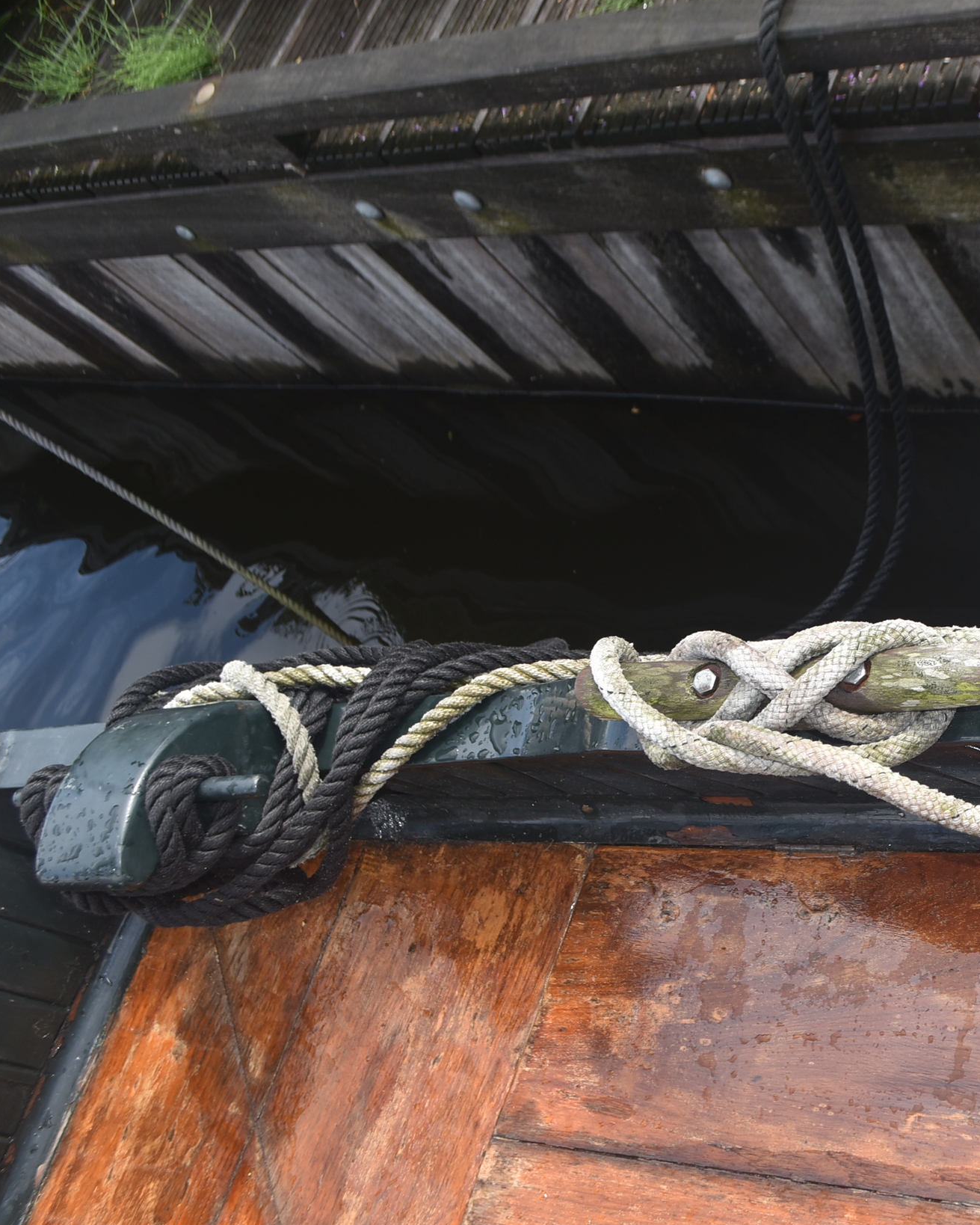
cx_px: 895
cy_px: 620
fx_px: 1559
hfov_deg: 33.0
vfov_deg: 42.9
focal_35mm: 43
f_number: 5.6
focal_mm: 20
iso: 100
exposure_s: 1/125
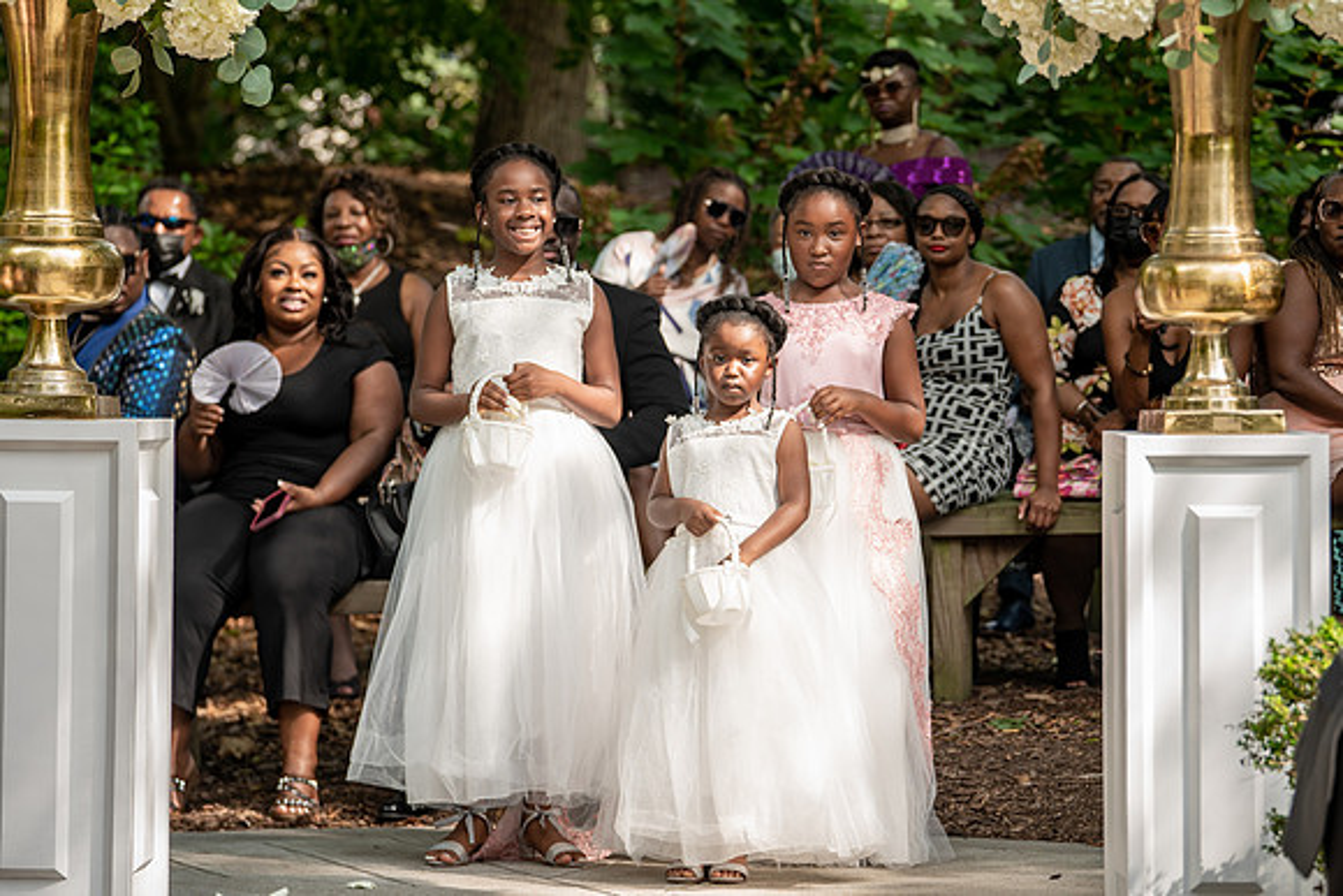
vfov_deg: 9.3
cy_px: 414
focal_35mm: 148
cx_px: 735
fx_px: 5507
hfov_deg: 13.9
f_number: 4
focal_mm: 133
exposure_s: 1/200
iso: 200
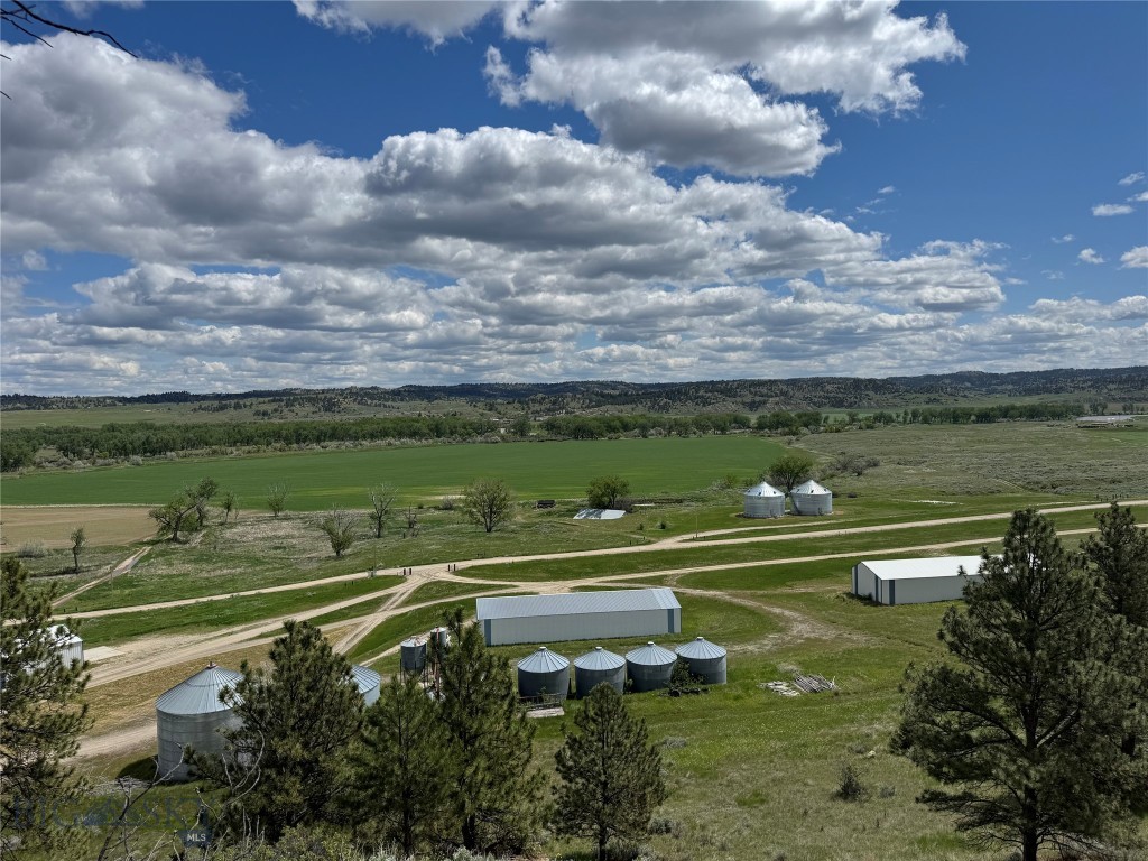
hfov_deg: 71.6
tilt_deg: -2.9
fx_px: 796
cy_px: 430
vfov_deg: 56.8
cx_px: 574
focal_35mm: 24
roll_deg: +0.7
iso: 80
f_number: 1.78
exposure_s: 1/10417
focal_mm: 6.76
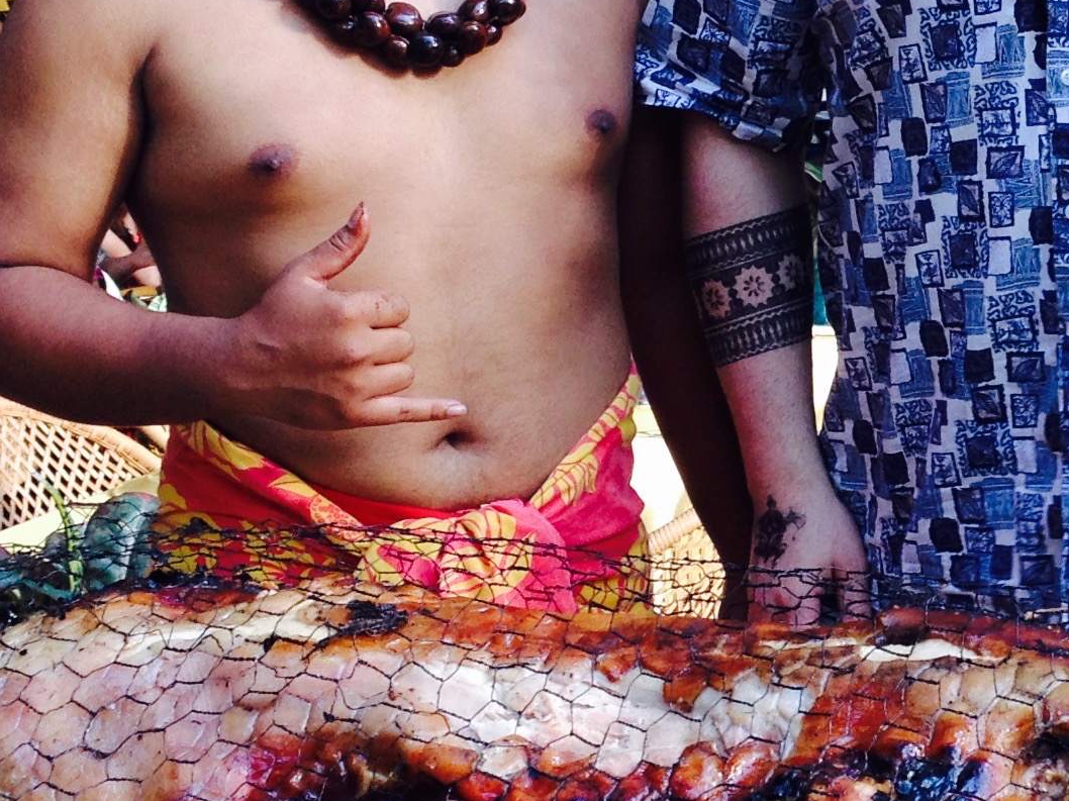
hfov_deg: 17.9
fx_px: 3334
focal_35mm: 108
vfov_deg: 13.7
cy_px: 466
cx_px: 985
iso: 50
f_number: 2.4
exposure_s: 1/40
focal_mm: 4.28
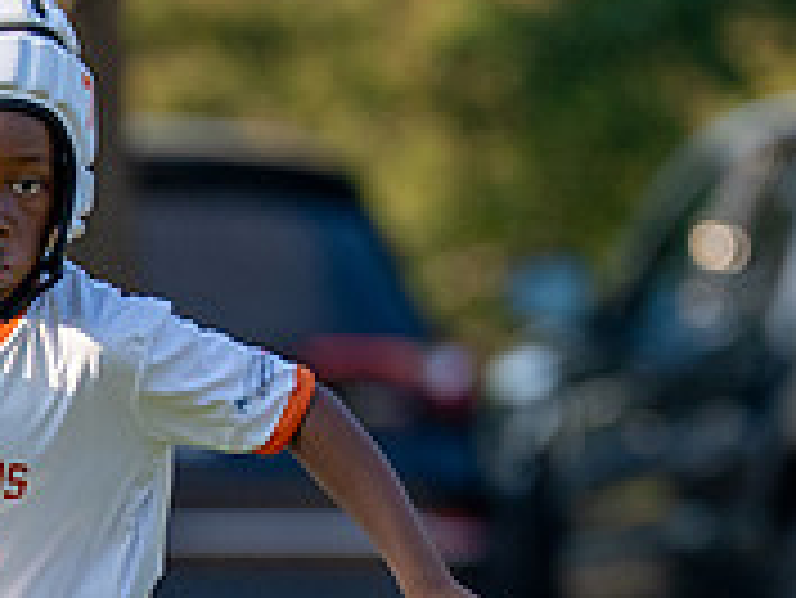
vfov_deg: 1.2
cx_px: -46
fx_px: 29385
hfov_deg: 1.6
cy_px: 652
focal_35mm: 1277
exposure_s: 1/2000
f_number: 2.8
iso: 250
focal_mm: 200
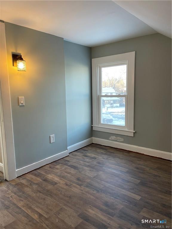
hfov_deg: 54.9
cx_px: 86
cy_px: 114
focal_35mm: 25
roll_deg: +0.4
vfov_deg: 69.4
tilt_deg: -7.5
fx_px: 166
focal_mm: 5.1
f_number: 1.6
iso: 125
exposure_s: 1/120
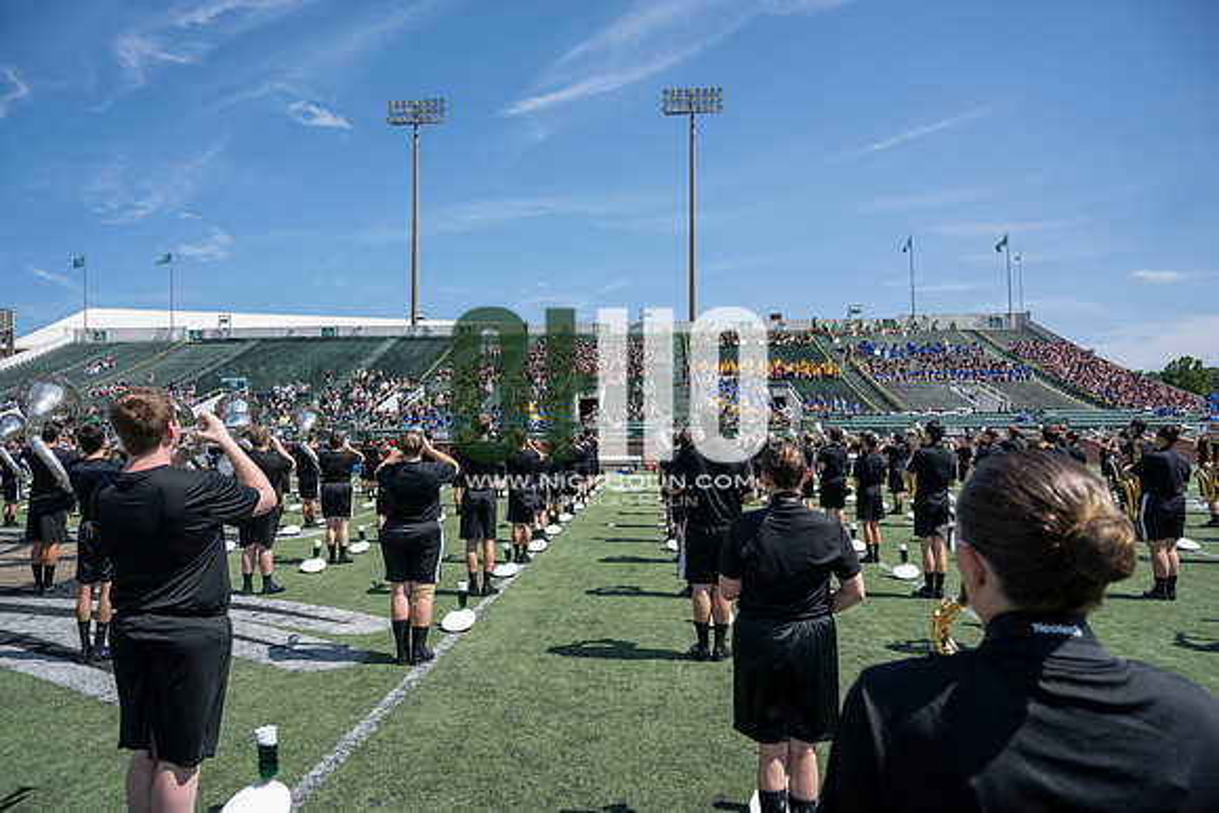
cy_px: 406
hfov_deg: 73.7
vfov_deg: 53.2
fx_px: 813
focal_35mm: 24
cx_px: 610
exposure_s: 1/1600
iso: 200
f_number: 5
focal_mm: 24
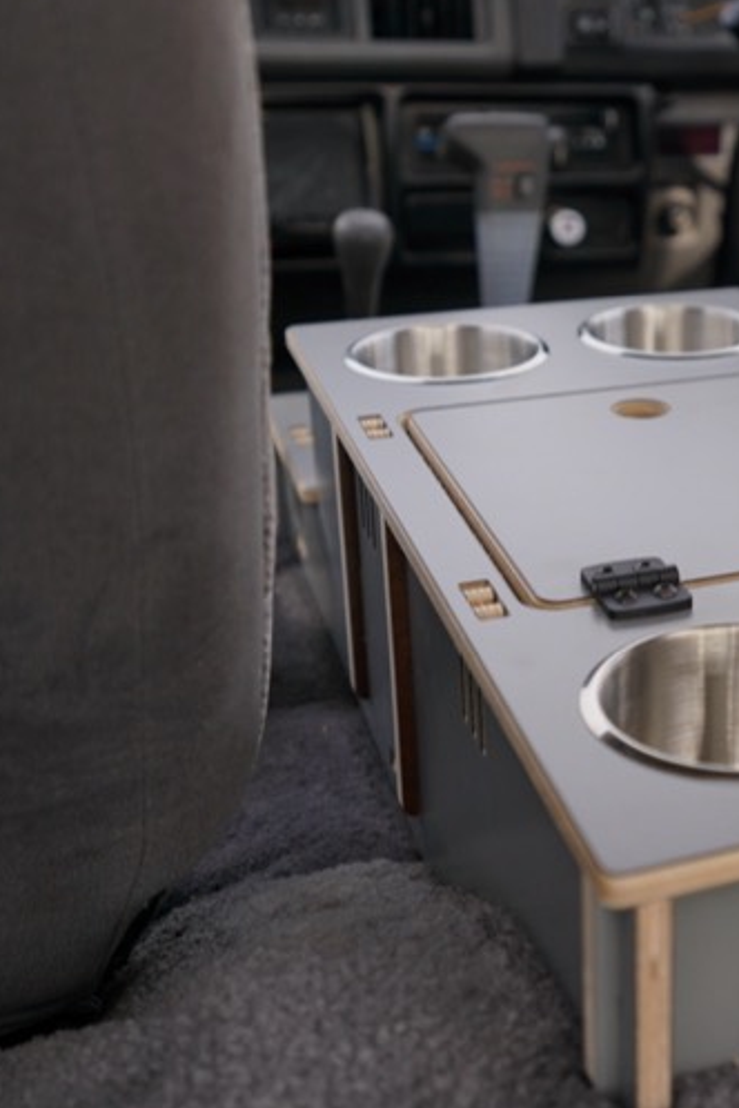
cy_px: 474
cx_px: 804
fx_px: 1663
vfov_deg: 36.8
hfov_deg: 23.6
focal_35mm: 54
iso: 160
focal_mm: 28
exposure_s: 1/1000
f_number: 2.8
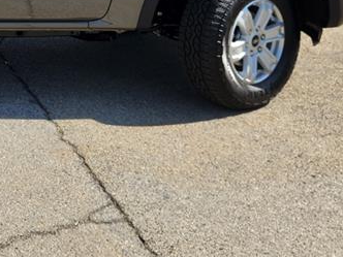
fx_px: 704
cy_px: -65
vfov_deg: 19.3
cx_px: -103
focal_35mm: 71
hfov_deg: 24.0
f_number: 1.8
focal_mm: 5.4
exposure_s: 1/1084
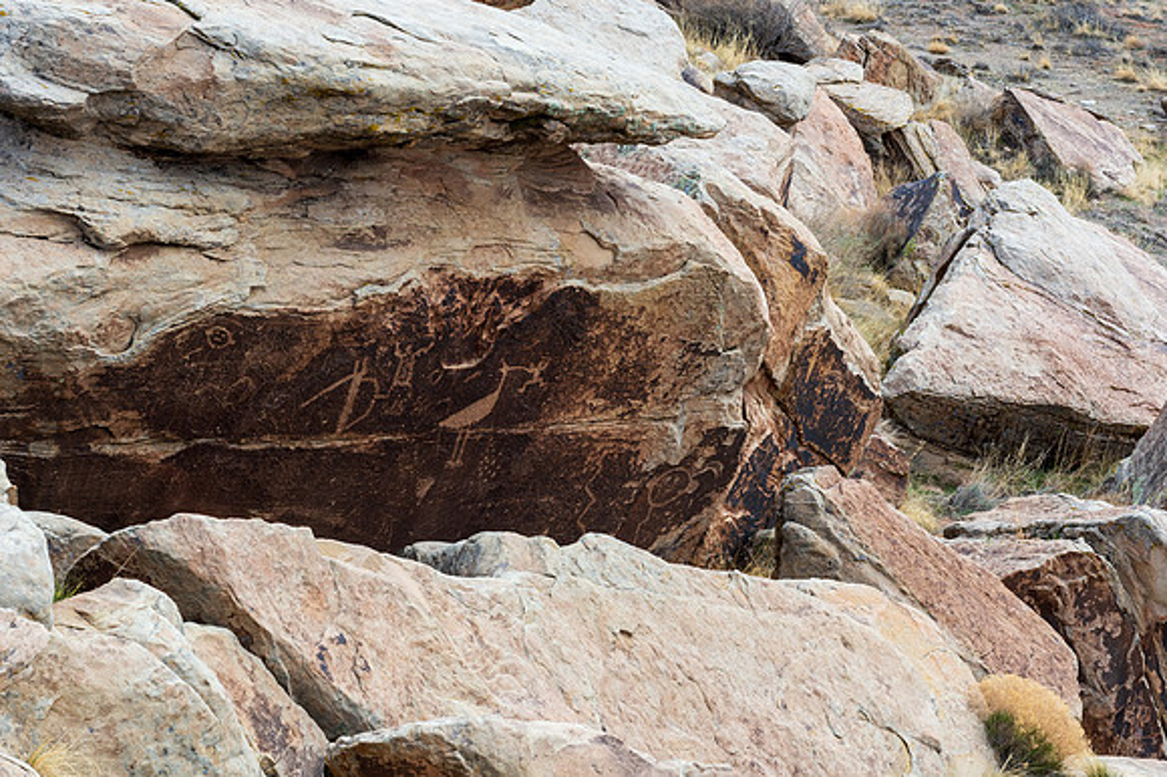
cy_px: 337
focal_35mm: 79
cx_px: 507
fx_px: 2566
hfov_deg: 25.6
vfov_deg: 17.2
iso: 720
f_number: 18
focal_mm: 70
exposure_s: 1/320
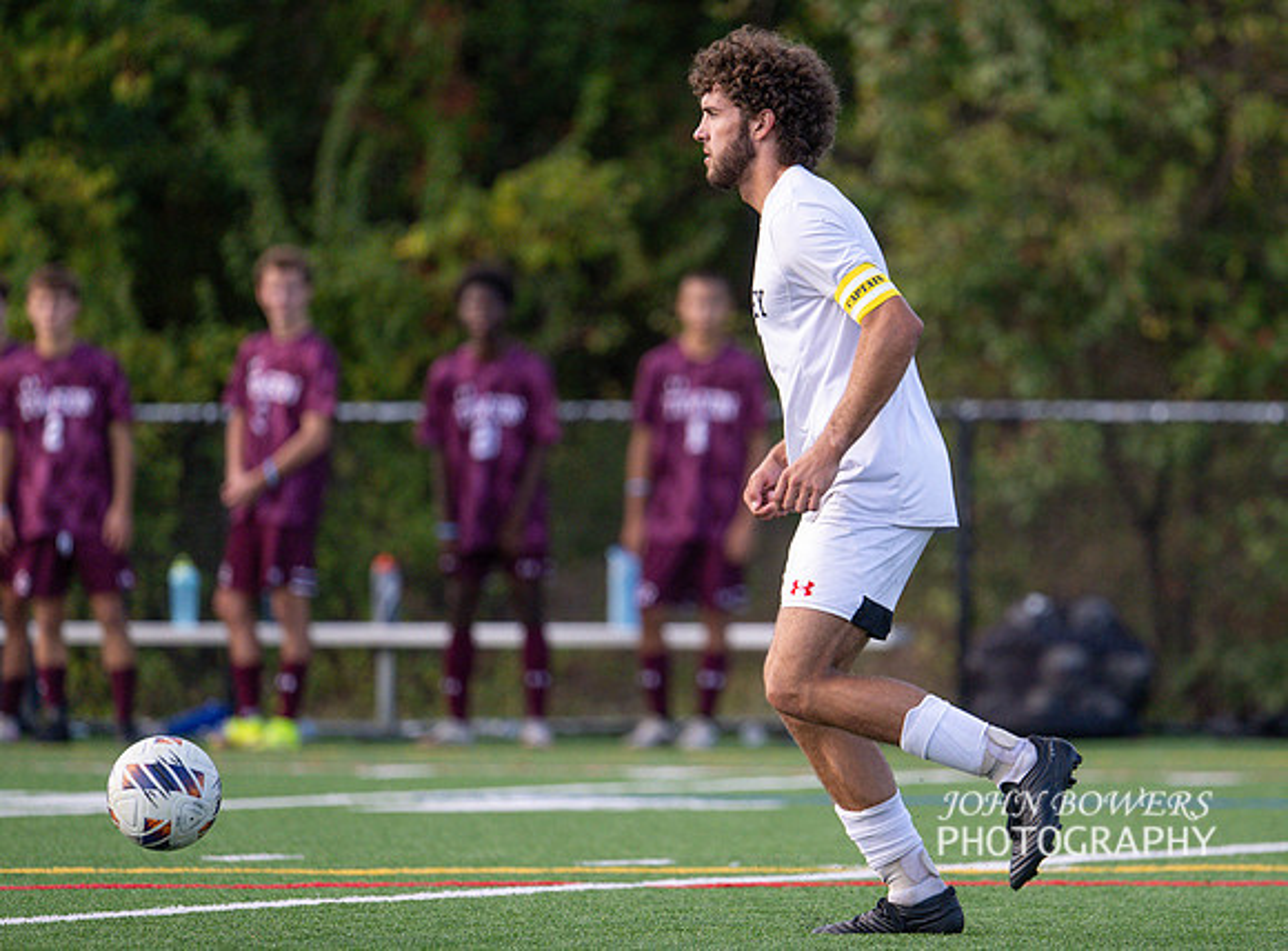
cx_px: 819
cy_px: 497
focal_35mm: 499
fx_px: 18444
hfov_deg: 4.0
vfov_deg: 3.0
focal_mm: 400
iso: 2200
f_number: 4.5
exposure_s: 1/2500
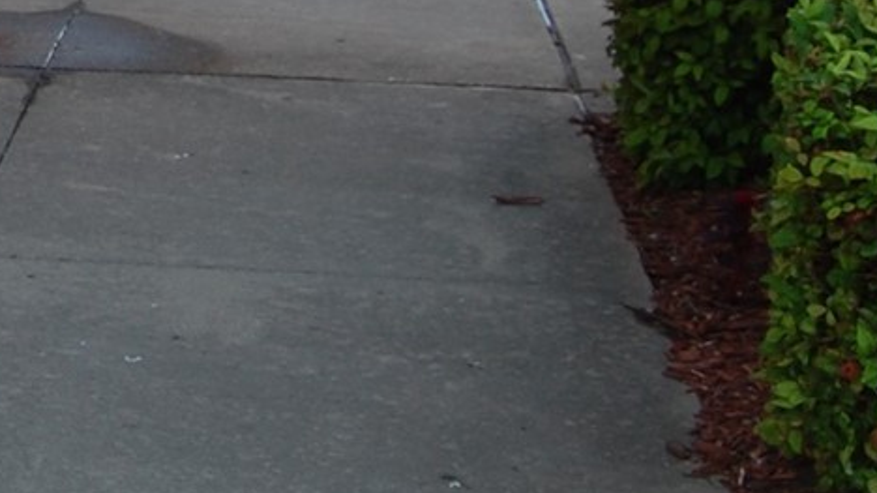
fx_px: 2860
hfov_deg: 15.3
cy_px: -357
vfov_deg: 9.4
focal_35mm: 123
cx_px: -636
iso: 200
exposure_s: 1/160
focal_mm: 18
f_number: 6.3
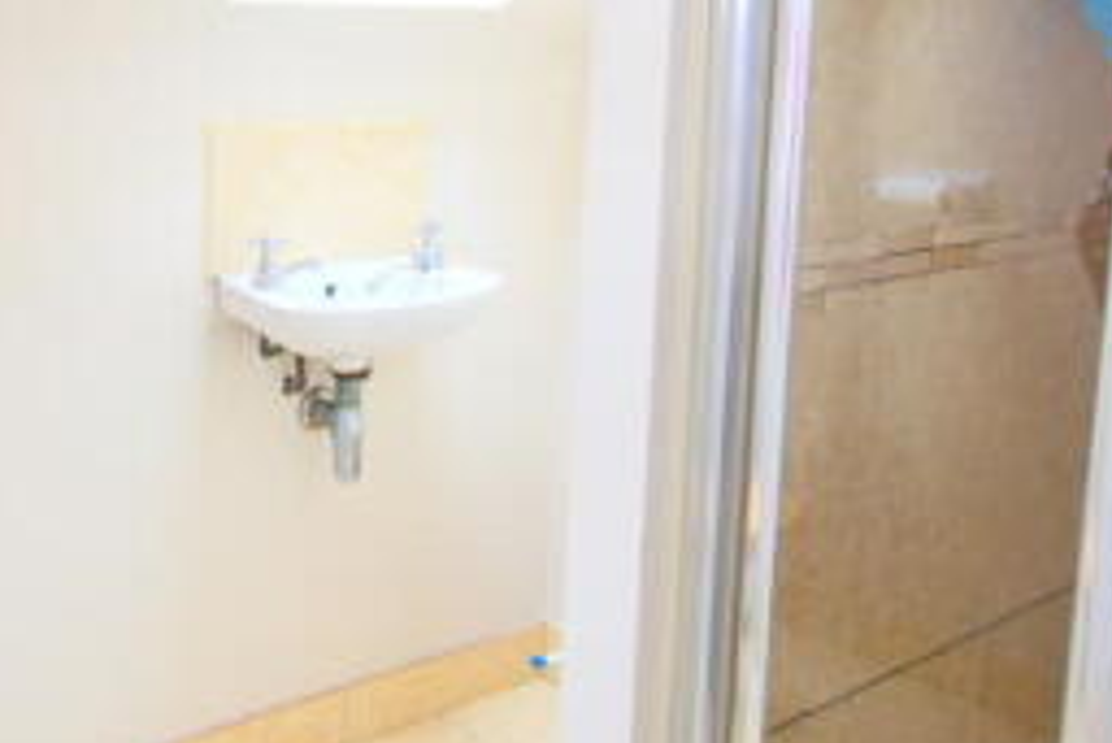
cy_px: 215
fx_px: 1307
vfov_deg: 31.3
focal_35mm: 42
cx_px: 302
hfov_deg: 44.8
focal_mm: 11
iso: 400
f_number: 5
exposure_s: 1/100
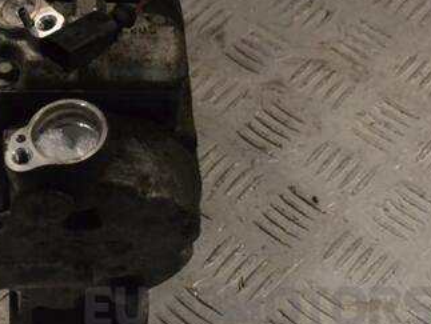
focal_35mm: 107
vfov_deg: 13.9
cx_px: 60
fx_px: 1334
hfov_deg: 18.1
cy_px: 129
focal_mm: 40
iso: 3200
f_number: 11
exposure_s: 1/500
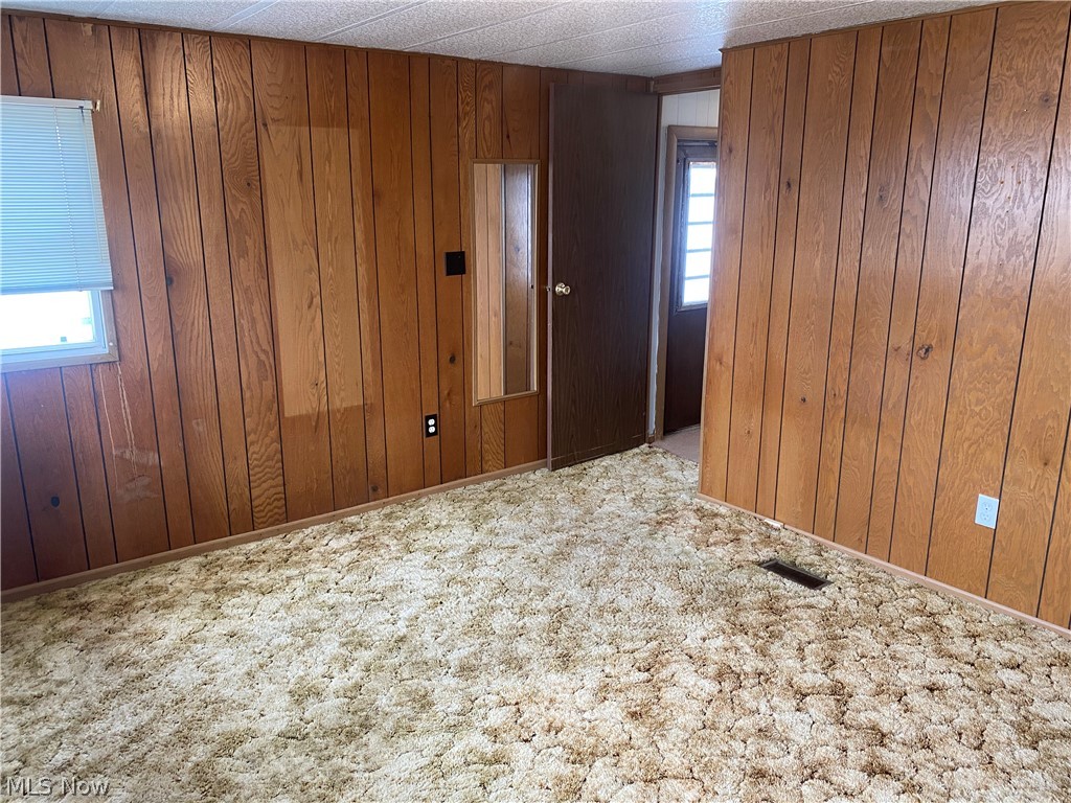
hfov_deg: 67.3
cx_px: 536
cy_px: 402
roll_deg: -0.5
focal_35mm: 26
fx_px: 804
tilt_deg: -15.2
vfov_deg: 53.1
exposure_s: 1/60
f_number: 1.8
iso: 100
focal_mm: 4.25
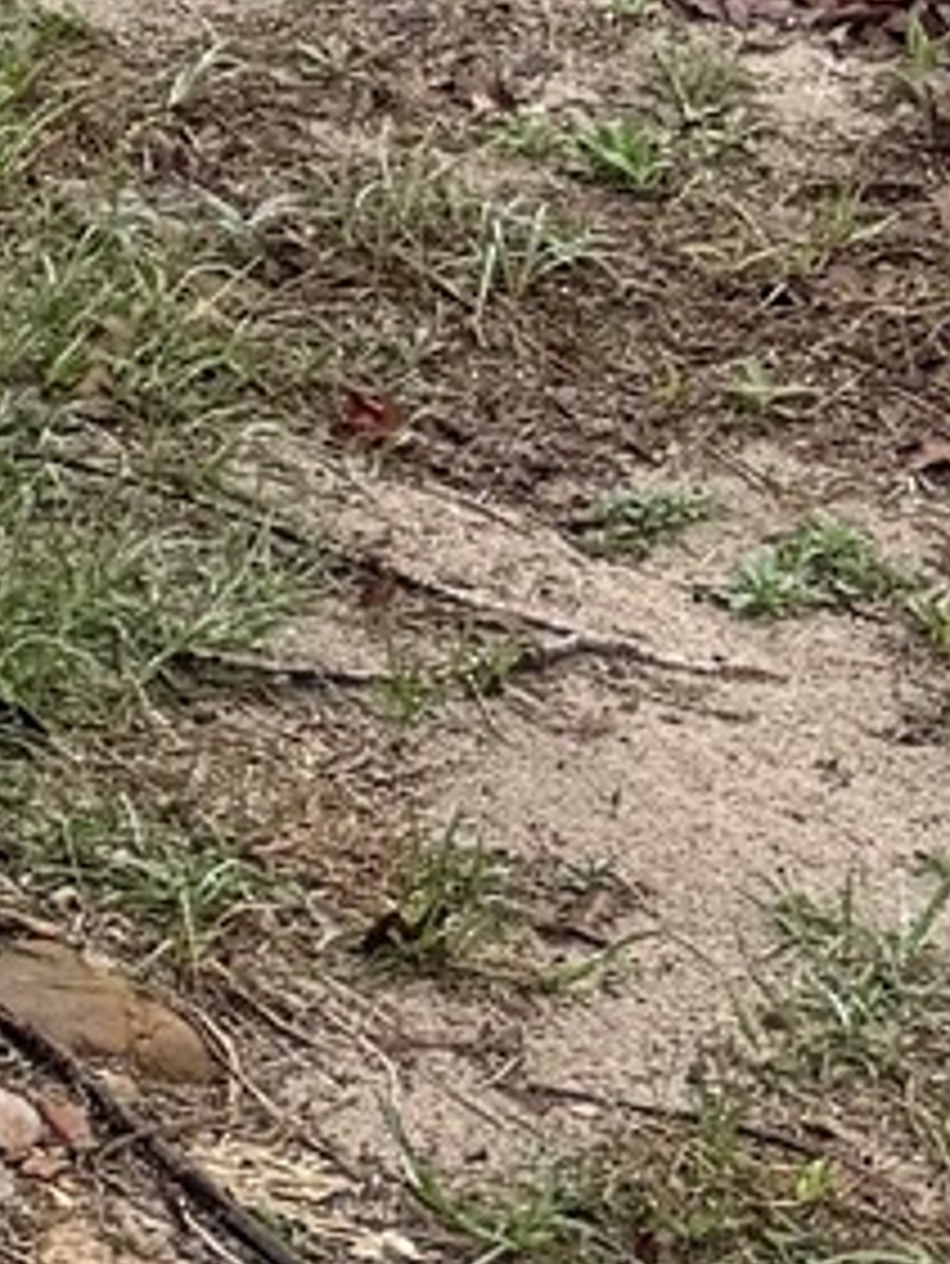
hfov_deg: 8.0
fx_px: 6399
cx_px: -1166
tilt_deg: +1.0
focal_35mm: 175
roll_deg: +1.2
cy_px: -2132
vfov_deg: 9.5
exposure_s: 1/1230
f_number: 1.78
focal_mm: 6.76
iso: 80
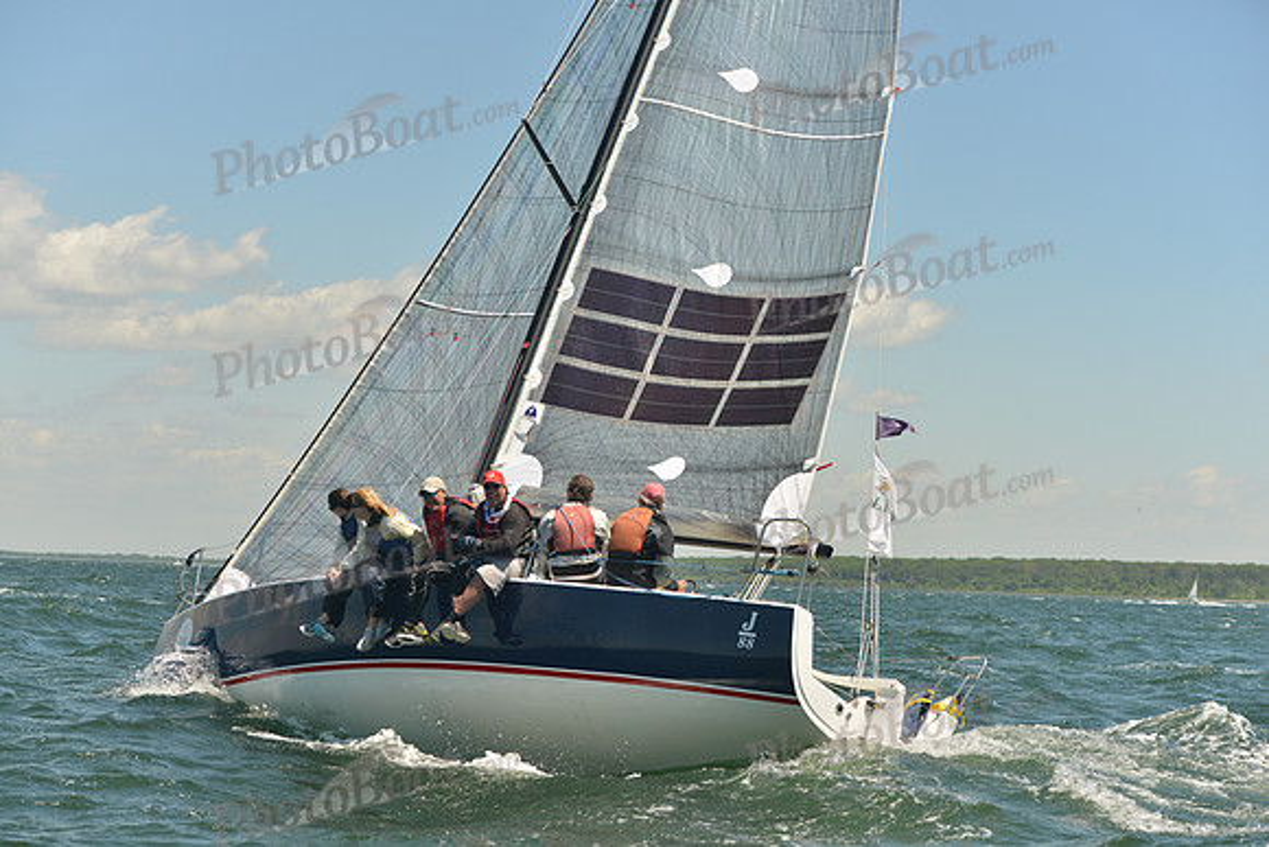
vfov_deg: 17.5
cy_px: 424
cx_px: 634
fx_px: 2750
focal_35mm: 78
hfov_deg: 26.0
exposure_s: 1/800
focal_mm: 78
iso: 400
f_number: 5
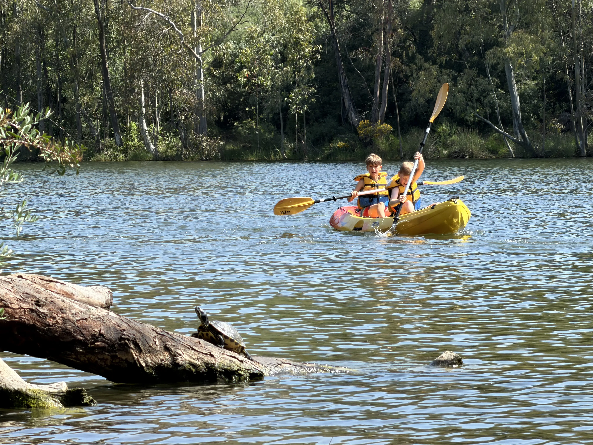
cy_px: 222
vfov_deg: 7.4
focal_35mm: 200
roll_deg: +1.0
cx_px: 296
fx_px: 3426
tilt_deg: -2.1
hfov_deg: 9.9
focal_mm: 16.89
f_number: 2.8
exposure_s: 1/467
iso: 50
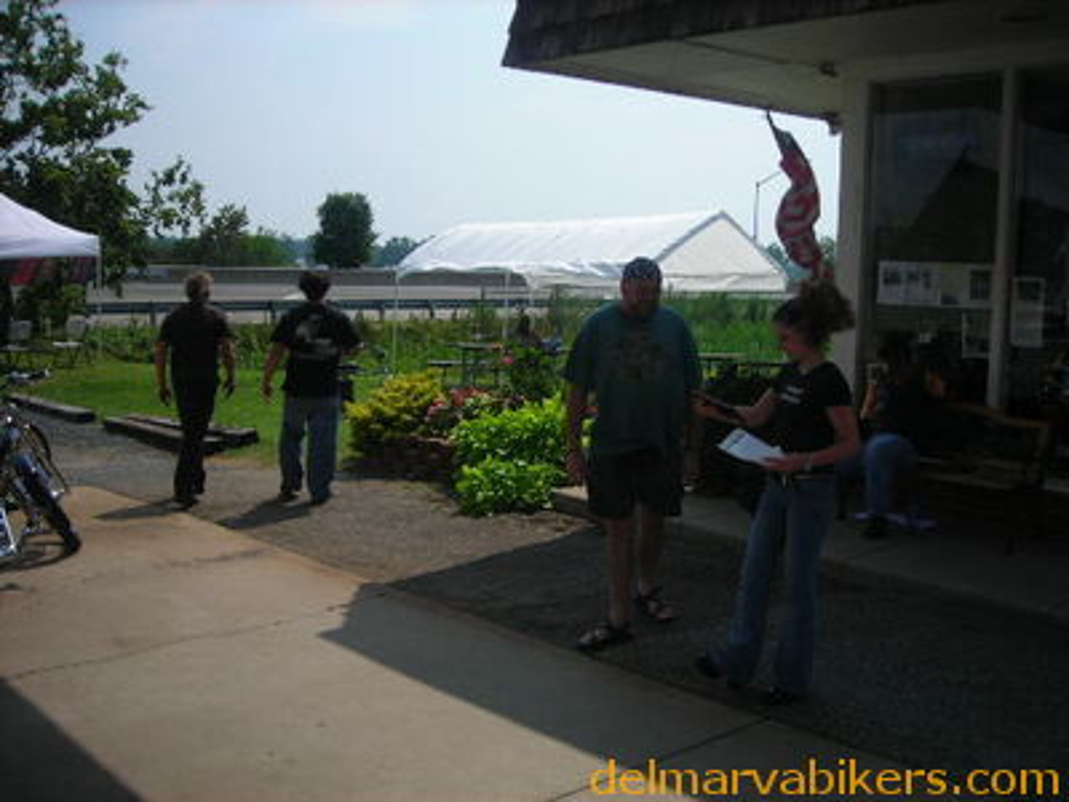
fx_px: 1174
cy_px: 401
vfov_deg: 37.7
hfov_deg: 49.0
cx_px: 534
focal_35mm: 38
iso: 50
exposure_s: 1/243
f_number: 6.4
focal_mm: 6.3
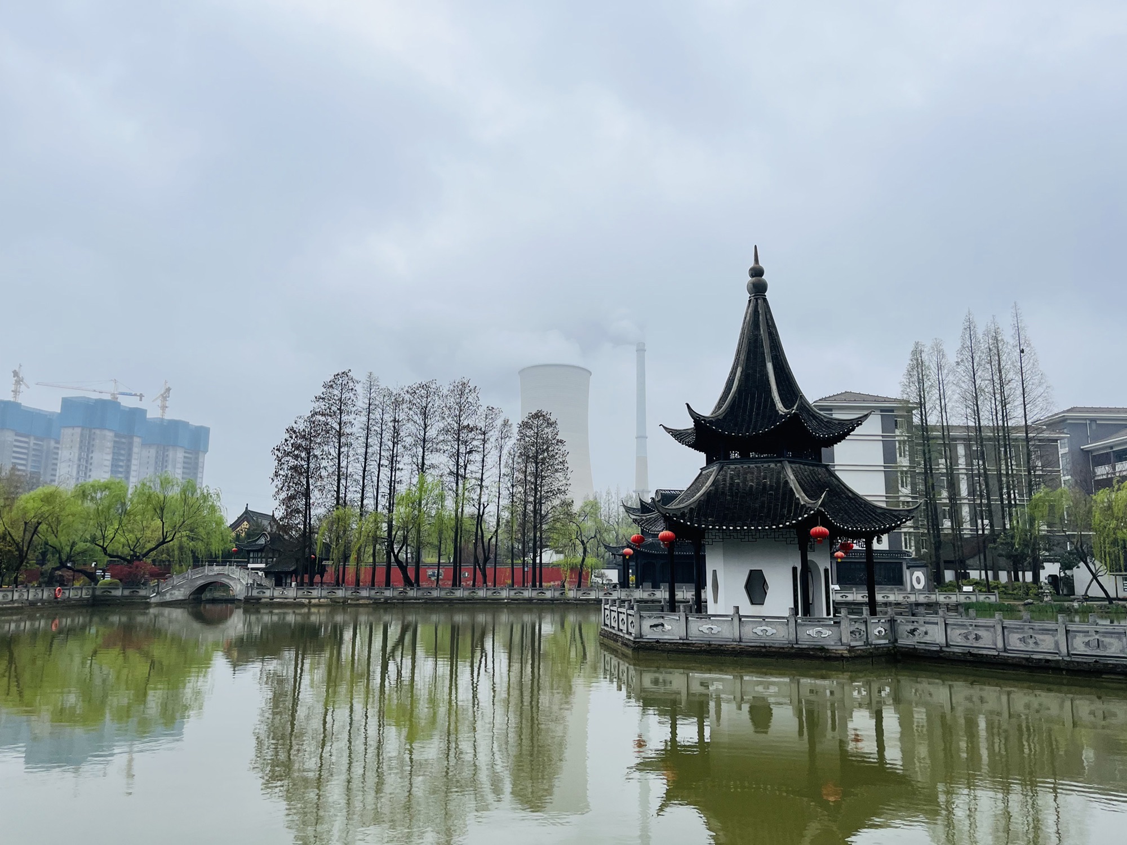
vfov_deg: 53.1
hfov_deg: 67.3
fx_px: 846
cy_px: 422
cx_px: 564
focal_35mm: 26
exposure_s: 1/1672
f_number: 1.6
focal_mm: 5.1
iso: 50
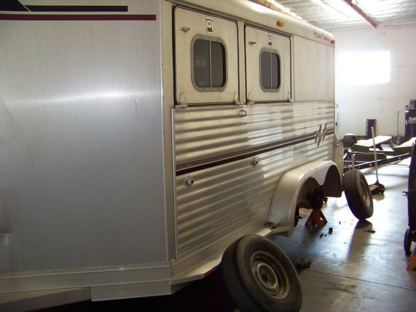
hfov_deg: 51.4
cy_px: 156
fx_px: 433
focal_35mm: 36
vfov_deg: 39.7
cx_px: 208
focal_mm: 5.85
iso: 200
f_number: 2.8
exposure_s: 1/30
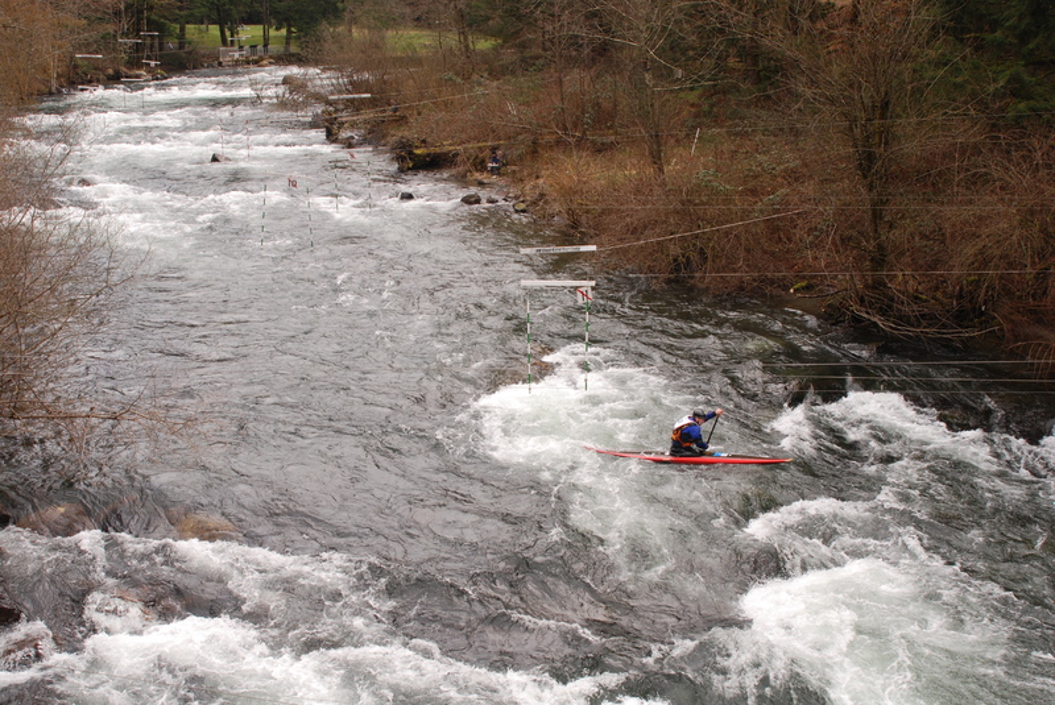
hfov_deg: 46.4
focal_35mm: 42
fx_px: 1232
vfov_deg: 32.0
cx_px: 528
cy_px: 352
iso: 250
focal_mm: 28
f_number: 7.1
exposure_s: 1/200
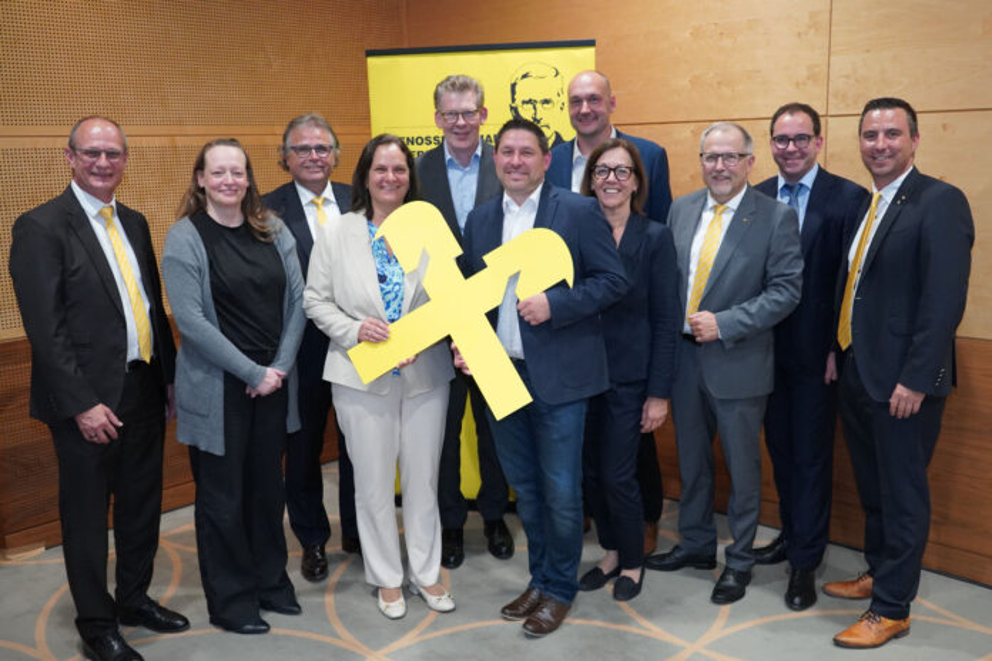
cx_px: 496
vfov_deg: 38.9
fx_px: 937
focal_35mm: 34
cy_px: 330
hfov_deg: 55.8
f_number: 4
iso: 5000
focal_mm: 34
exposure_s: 1/160
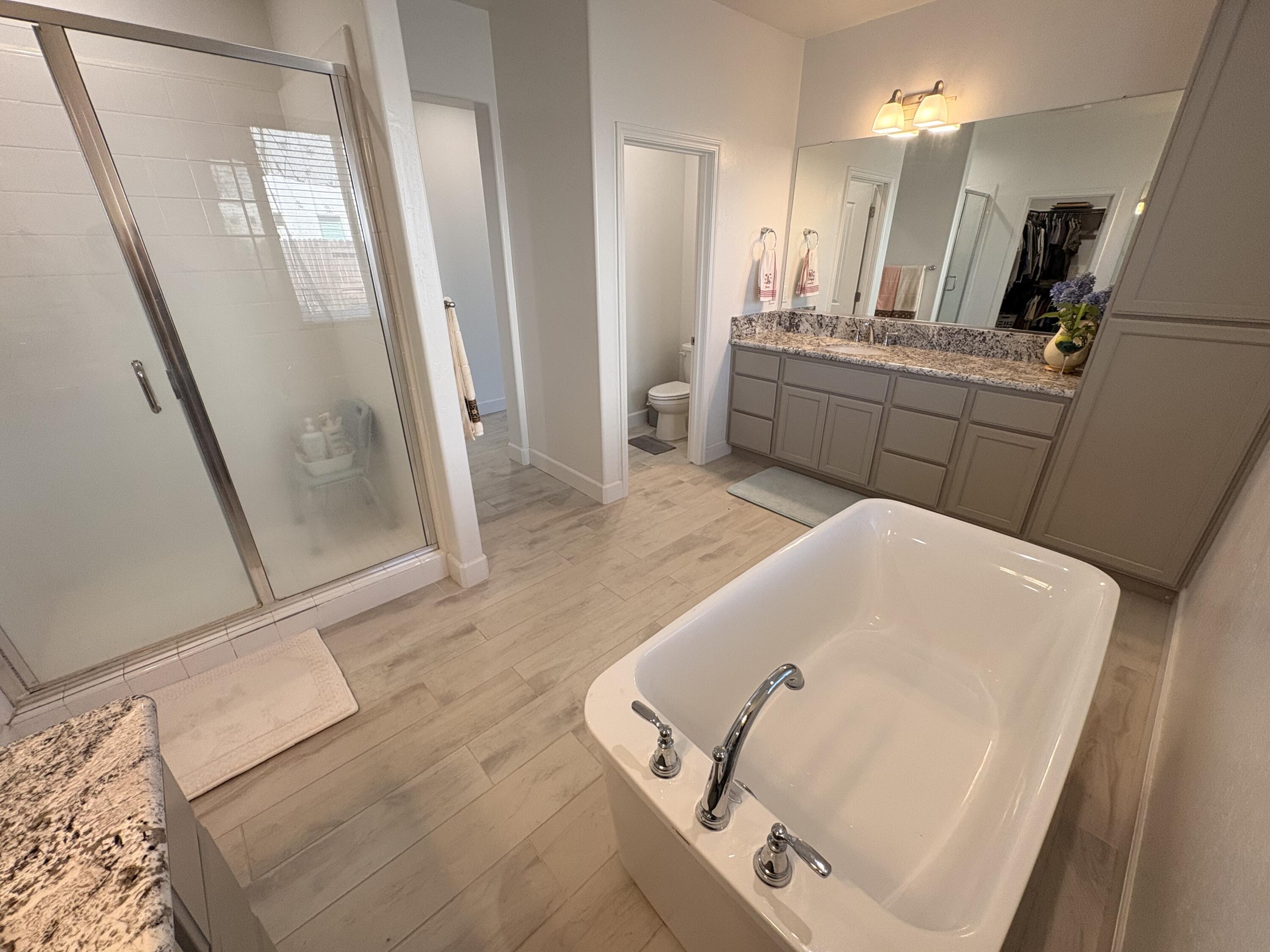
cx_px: 635
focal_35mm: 14
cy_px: 476
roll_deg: +1.0
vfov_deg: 85.7
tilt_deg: -23.3
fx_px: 514
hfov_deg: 102.1
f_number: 2.2
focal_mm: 2.22
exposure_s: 1/120
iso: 160
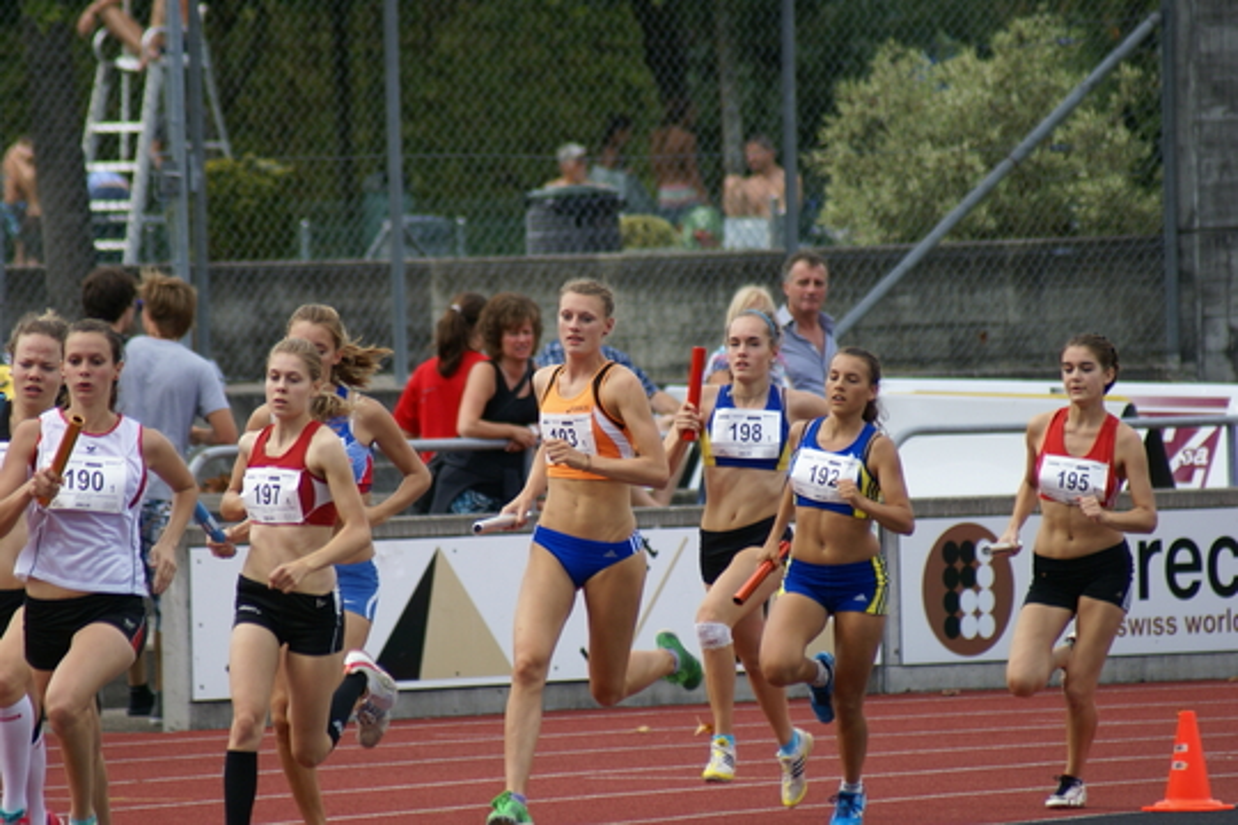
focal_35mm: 450
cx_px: 619
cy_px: 412
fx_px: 15474
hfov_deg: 4.6
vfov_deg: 3.1
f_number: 5.6
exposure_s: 1/500
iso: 200
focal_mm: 300
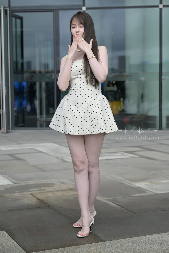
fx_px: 493
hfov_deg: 19.5
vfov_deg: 28.8
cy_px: 126
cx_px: 84
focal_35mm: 70
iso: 200
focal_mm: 70
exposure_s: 1/400
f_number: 4.5
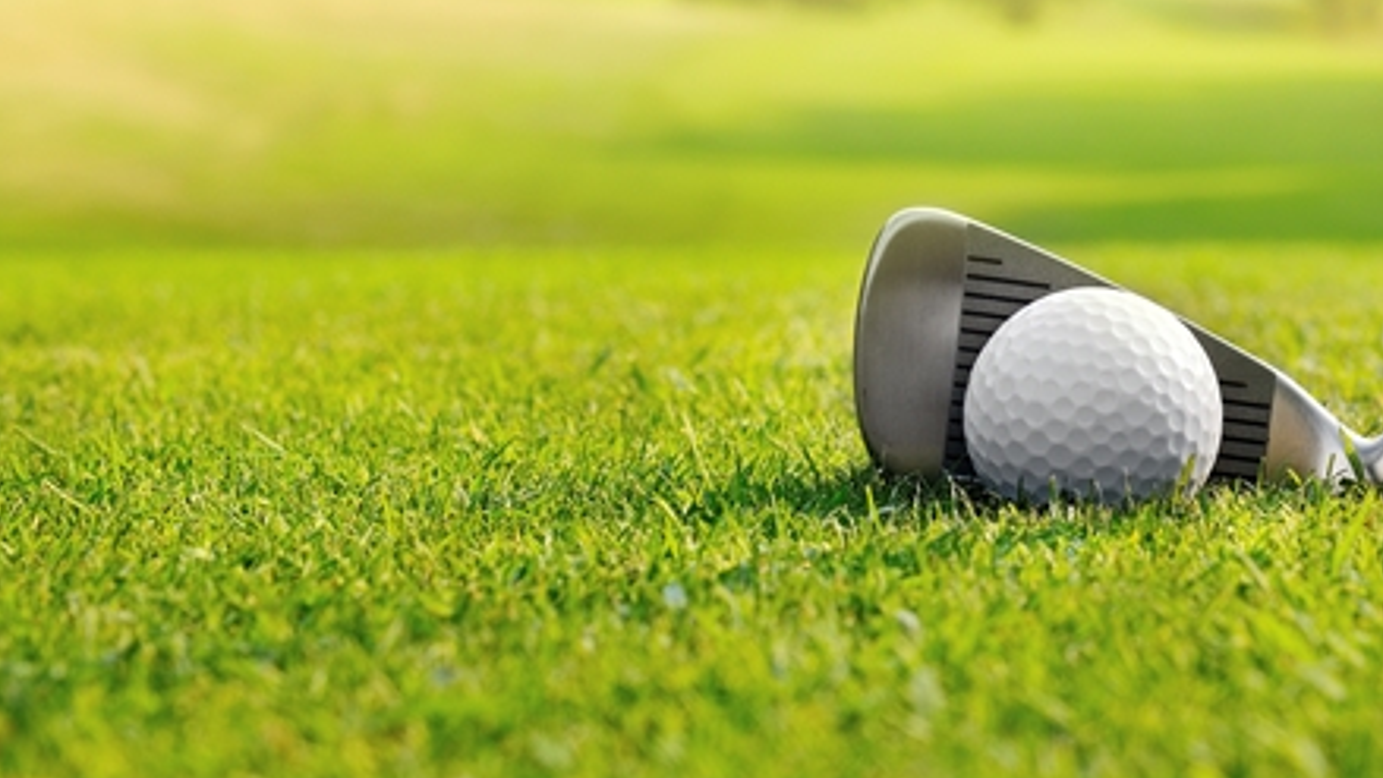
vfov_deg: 12.7
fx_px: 3484
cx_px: 772
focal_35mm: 95
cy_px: 189
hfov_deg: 22.4
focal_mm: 38
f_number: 7.1
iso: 100
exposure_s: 1/200
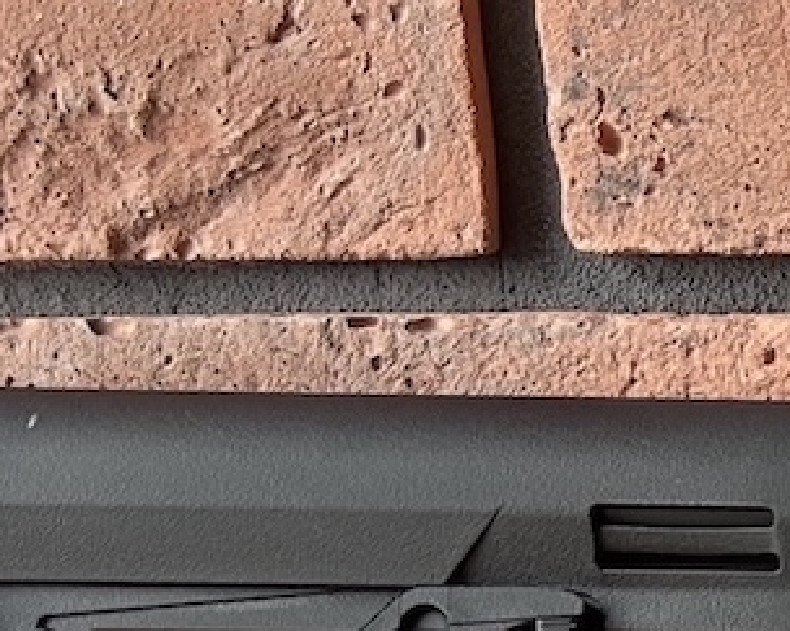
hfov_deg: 11.4
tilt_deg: -14.4
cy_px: 804
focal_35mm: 142
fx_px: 3319
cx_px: 1875
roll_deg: +0.3
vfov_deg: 10.6
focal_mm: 5.7
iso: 50
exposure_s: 1/121
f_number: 1.5
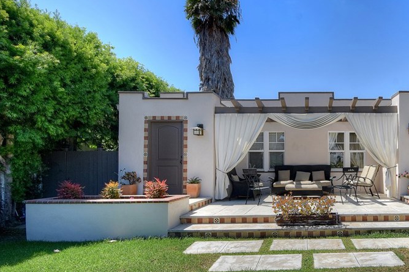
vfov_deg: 54.3
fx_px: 261
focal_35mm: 23
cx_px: 309
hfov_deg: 70.7
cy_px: 174
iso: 200
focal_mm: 10
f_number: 9
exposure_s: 1/640
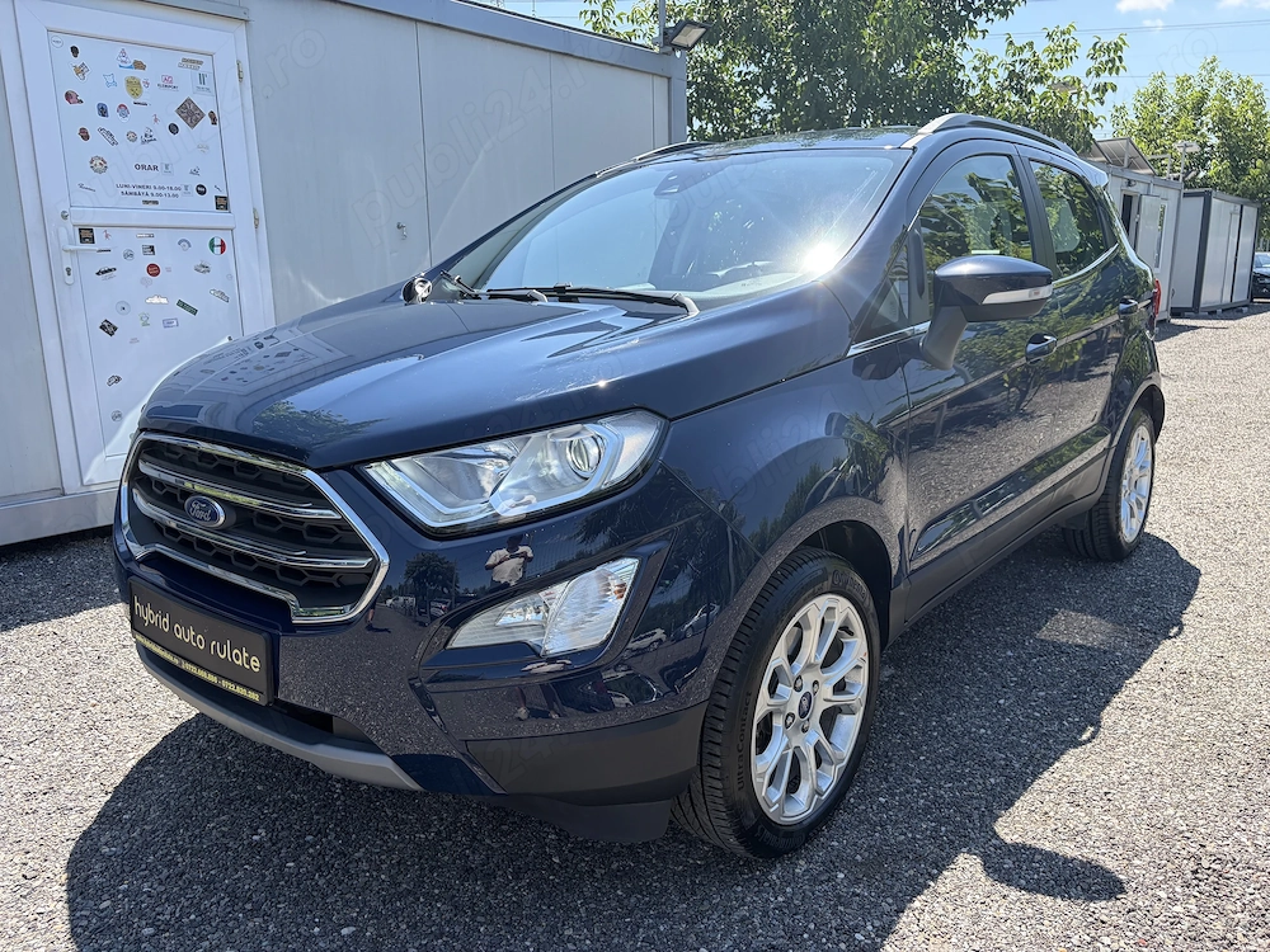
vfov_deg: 53.1
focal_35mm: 26
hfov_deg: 67.3
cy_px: 476
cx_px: 635
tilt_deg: -11.5
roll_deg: +0.9
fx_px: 954
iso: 50
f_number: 1.6
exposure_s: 1/1099
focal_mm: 5.96
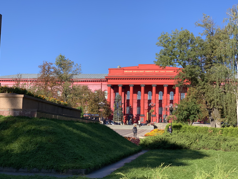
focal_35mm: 53
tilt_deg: +8.2
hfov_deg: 36.2
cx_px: 120
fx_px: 364
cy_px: 89
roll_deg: -1.7
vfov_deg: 27.5
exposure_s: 1/705
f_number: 2.4
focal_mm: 6
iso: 16
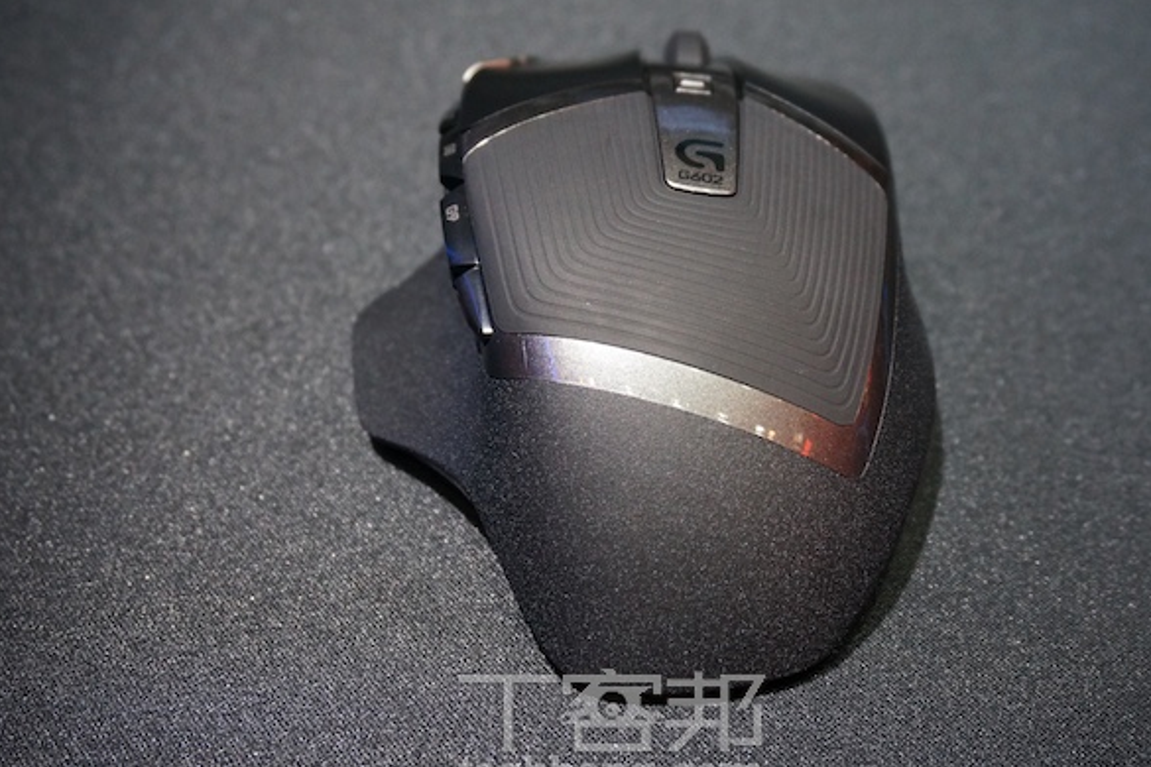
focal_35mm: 48
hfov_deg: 41.4
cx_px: 620
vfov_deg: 28.3
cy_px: 371
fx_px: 1520
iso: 1600
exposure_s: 1/60
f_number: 5.6
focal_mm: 29
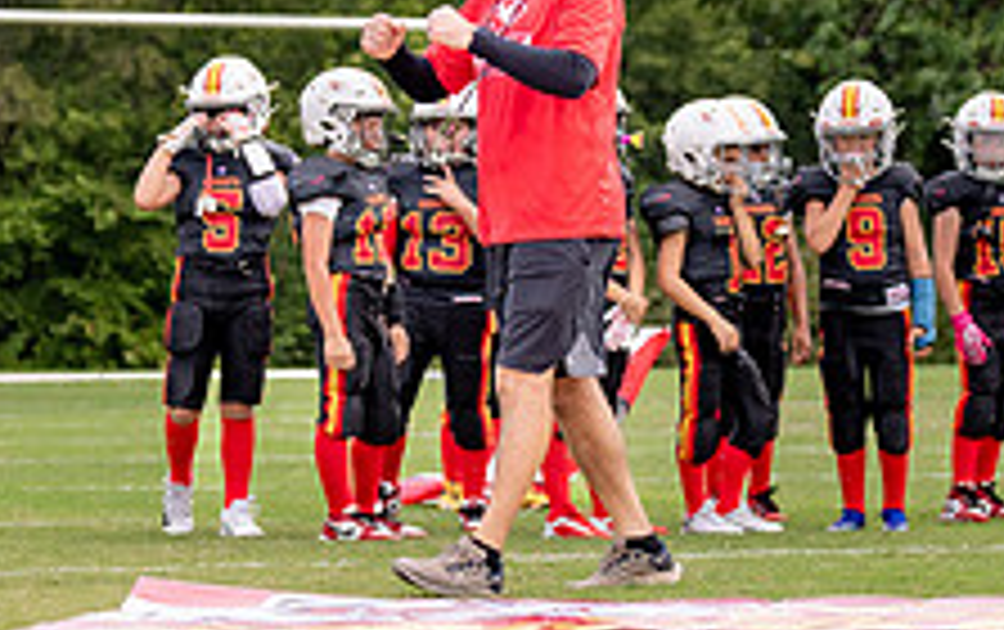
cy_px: 238
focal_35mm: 208
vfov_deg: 6.3
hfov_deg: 10.1
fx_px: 5699
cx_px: 680
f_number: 2.8
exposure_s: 1/1600
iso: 160
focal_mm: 70
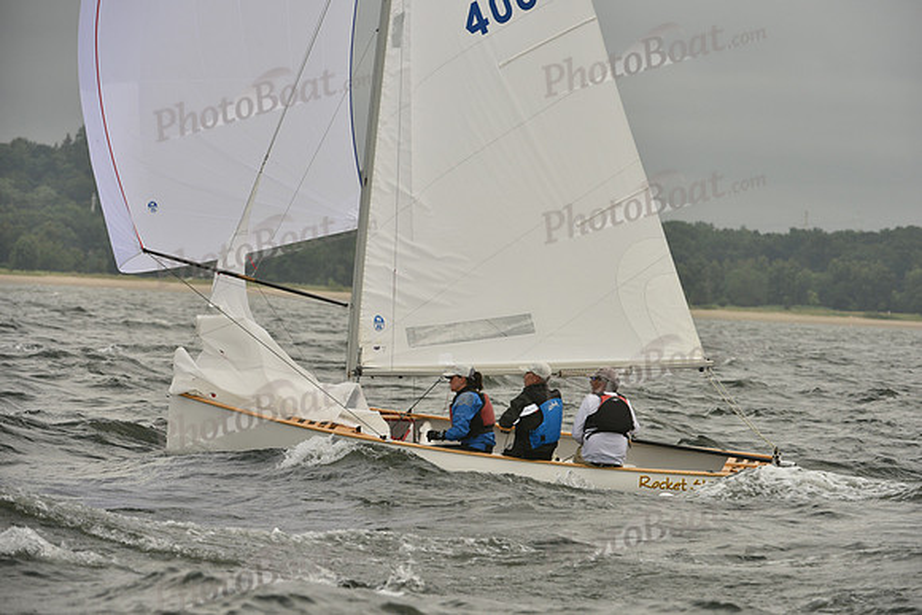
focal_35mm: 240
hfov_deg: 8.6
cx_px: 461
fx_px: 6148
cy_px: 308
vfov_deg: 5.7
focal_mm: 240
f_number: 8
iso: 320
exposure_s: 1/1250
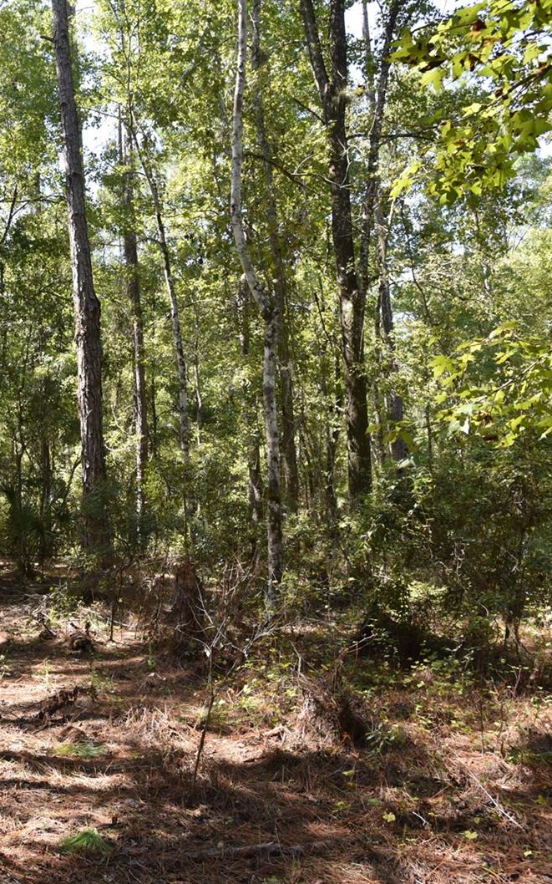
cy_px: 443
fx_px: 891
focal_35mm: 37
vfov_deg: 52.8
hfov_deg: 31.3
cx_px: -26
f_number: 9
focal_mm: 24
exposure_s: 1/320
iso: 1250
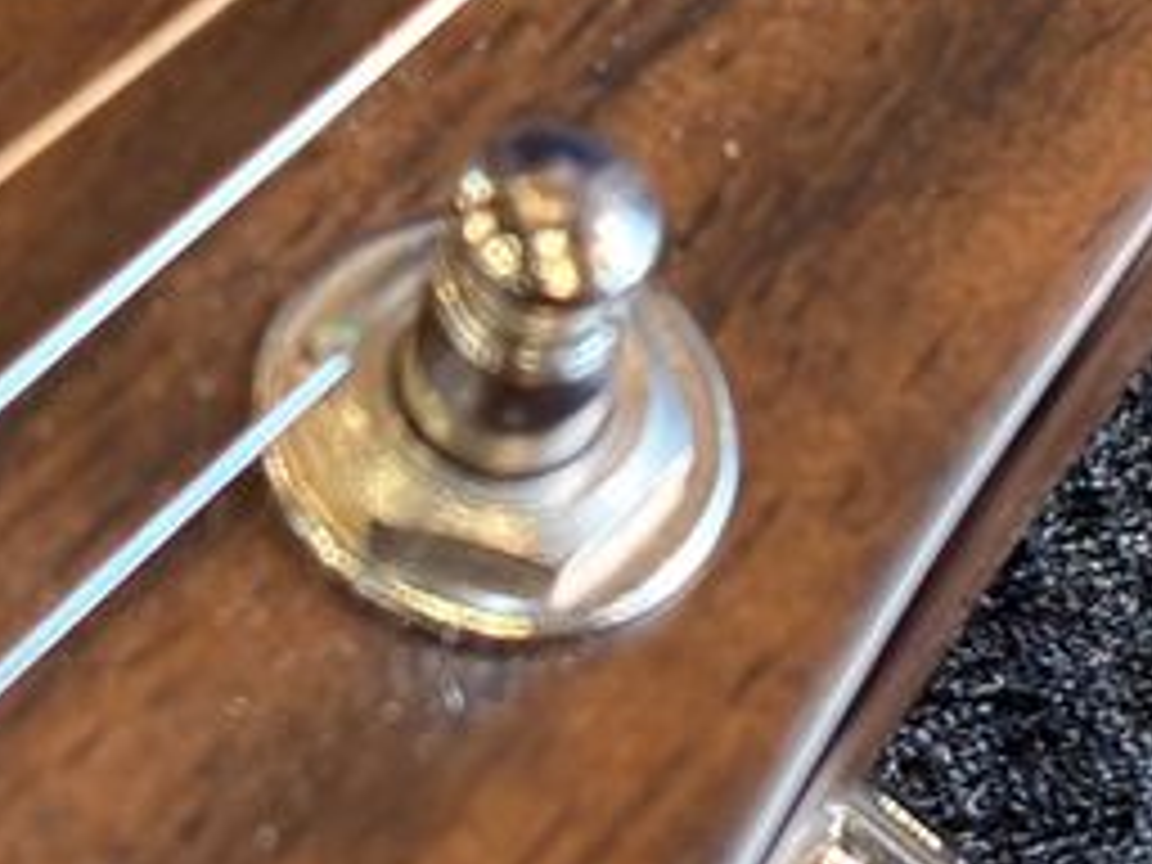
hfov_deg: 7.6
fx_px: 8653
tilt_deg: -66.7
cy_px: -418
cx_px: 324
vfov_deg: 5.7
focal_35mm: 260
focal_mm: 5.96
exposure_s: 1/40
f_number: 1.6
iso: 100
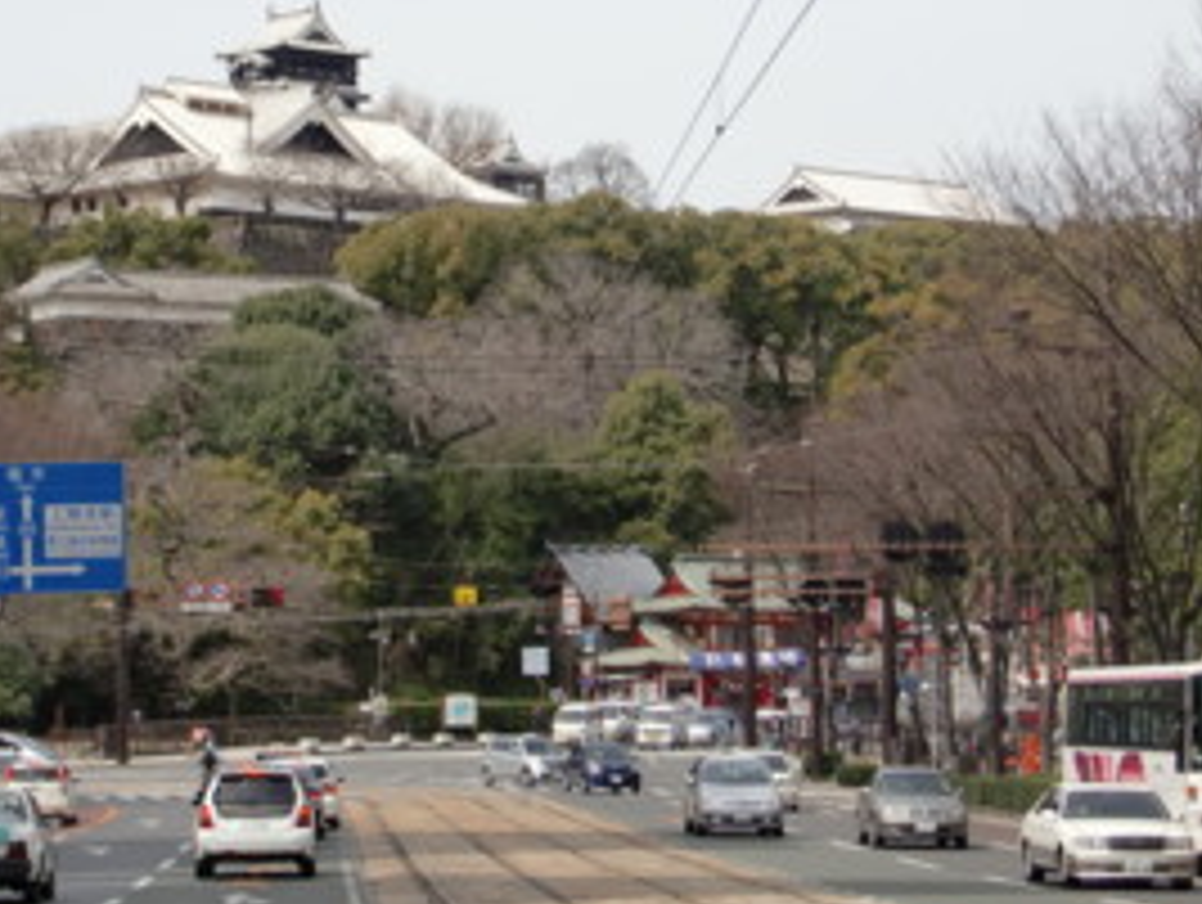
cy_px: 252
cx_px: 468
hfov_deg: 14.8
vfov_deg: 11.2
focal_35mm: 133
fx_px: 4625
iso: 64
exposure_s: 1/500
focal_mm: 13.9
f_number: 4.6
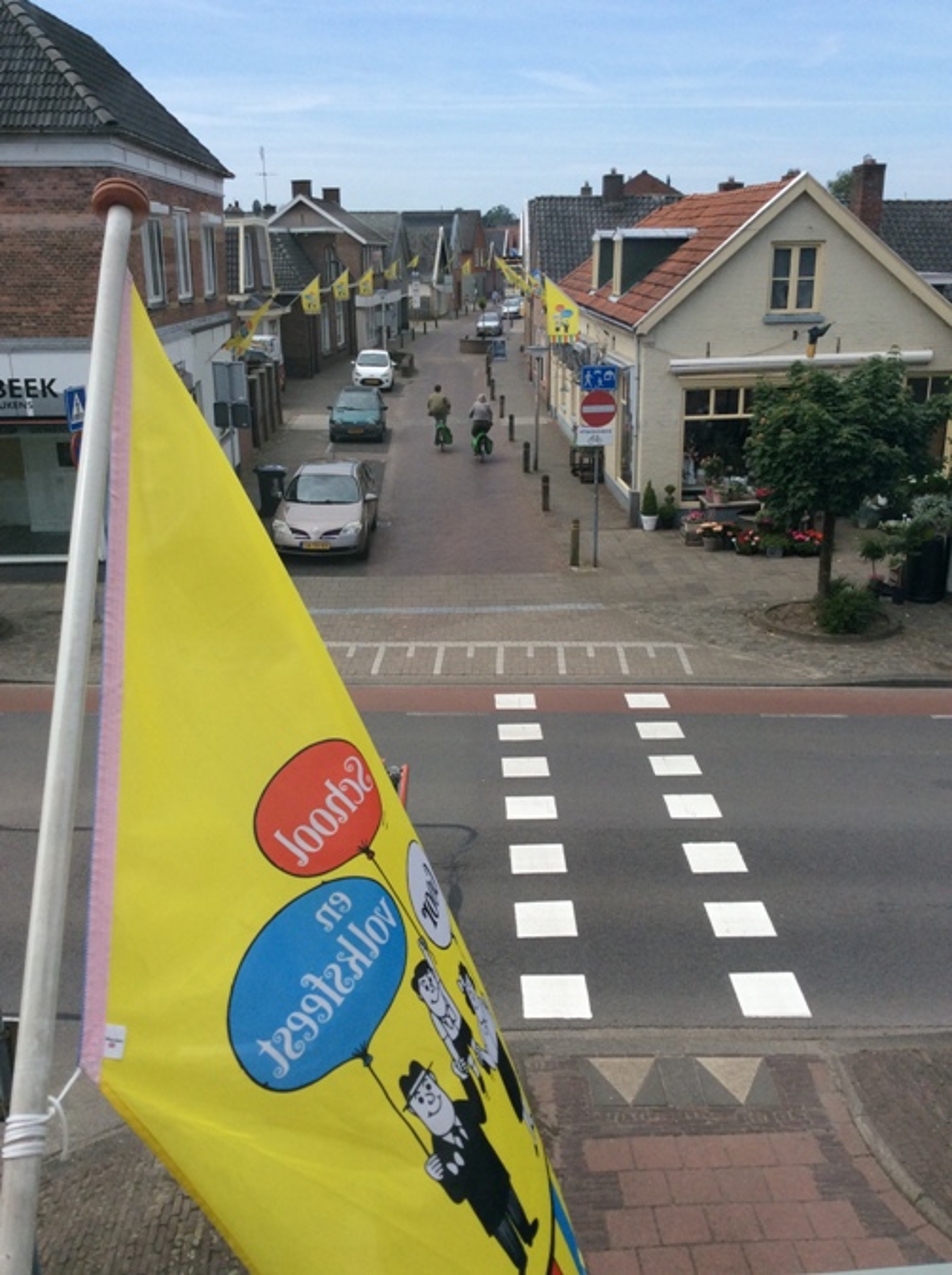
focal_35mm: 32
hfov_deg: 44.0
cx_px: 476
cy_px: 638
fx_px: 1177
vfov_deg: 56.9
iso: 32
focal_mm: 3.3
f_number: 2.4
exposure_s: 1/1244
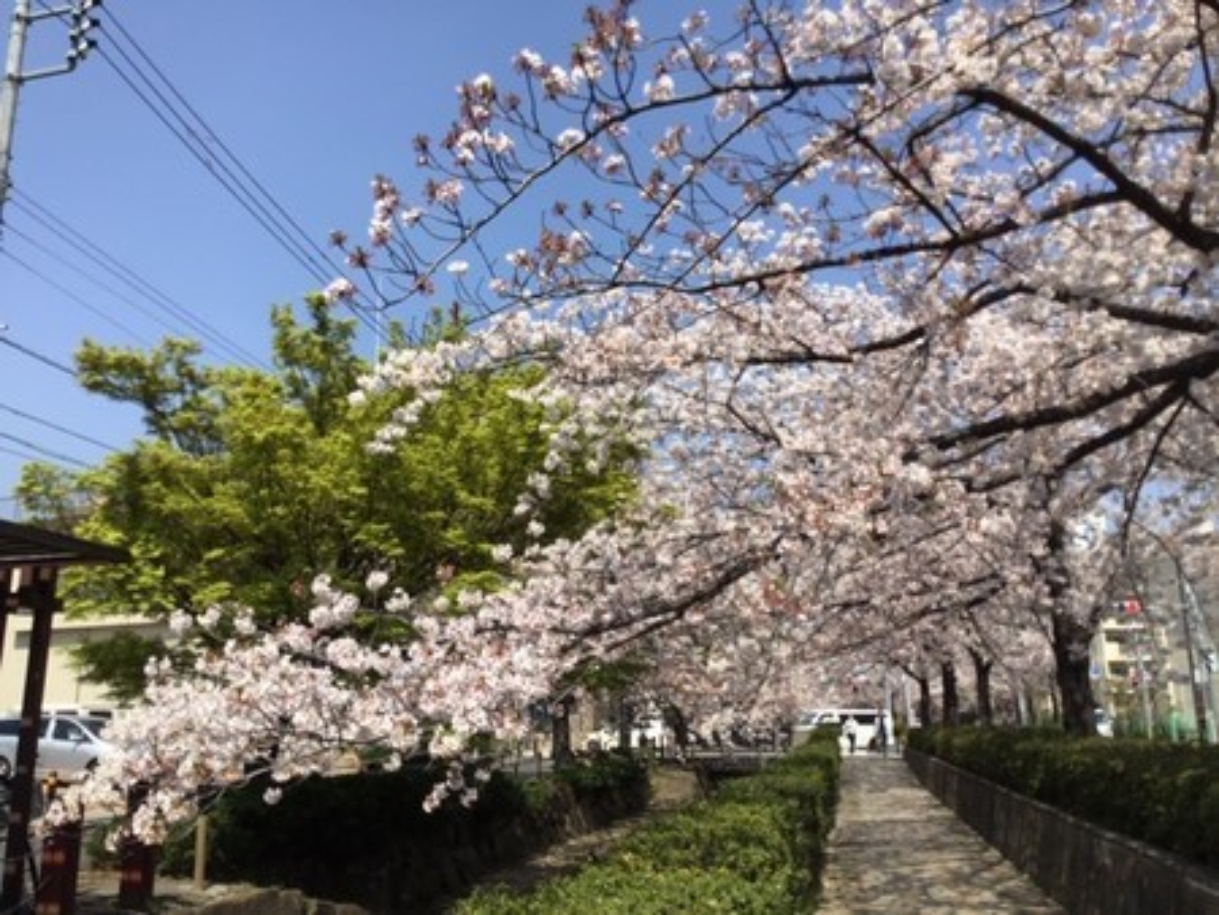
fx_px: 1092
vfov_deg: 45.5
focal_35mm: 31
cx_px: 610
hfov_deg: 58.3
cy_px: 458
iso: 25
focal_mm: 3.3
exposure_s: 1/1217
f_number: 2.4
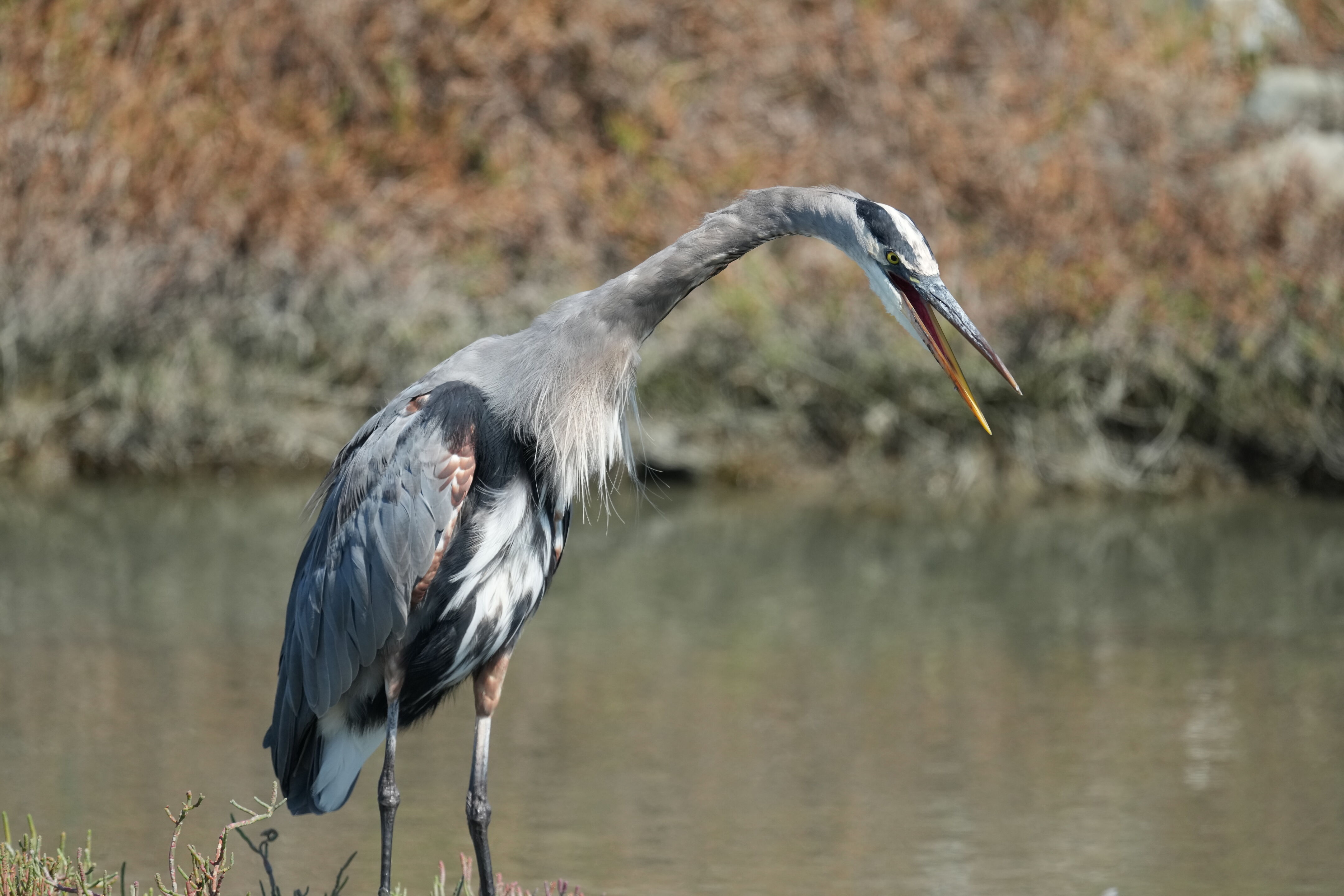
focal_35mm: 560
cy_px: 448
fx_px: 20905
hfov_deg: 3.7
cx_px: 672
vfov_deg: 2.5
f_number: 6.3
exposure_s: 1/2500
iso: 1000
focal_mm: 560
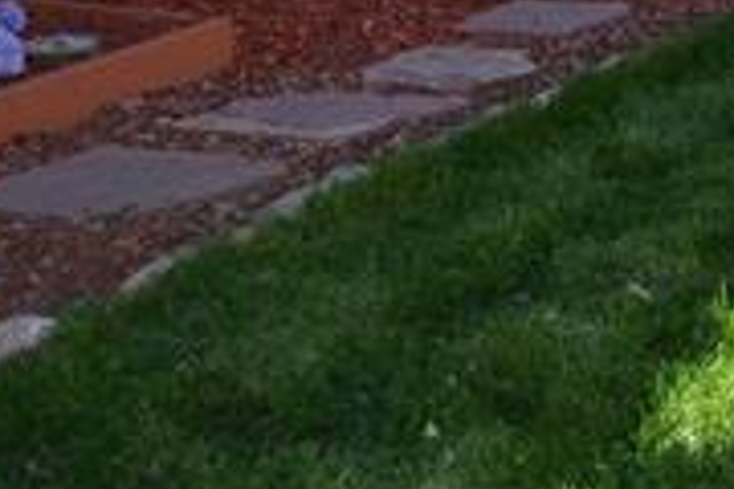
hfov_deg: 15.3
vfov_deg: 10.4
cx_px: 922
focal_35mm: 128
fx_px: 2610
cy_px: -228
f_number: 4.5
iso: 100
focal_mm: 24
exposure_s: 1/200
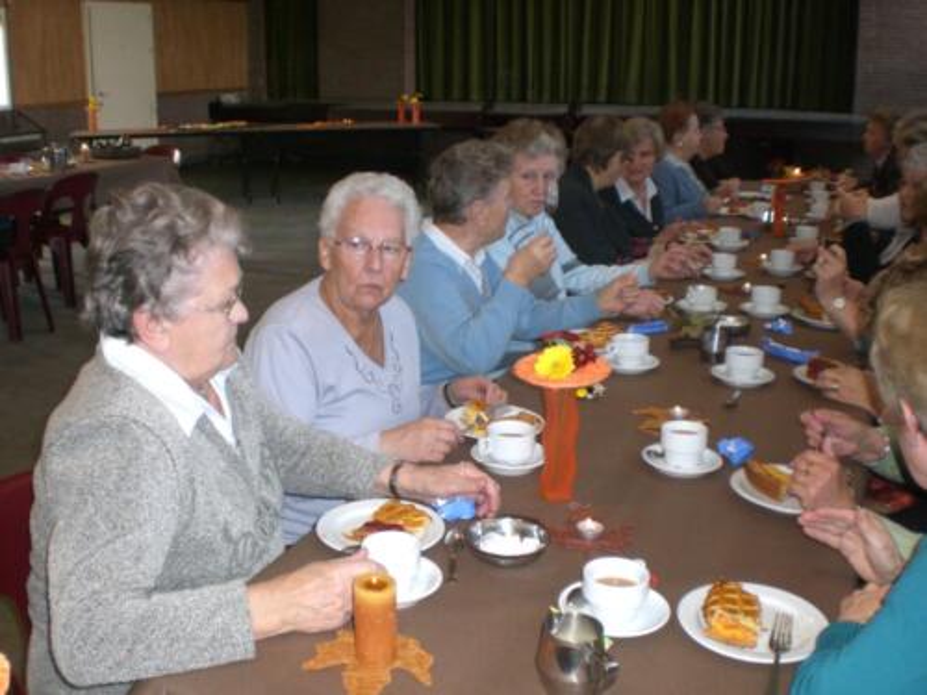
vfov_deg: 37.7
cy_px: 348
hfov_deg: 49.0
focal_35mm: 38
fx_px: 1018
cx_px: 464
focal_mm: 6.3
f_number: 3.1
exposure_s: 1/60
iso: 200
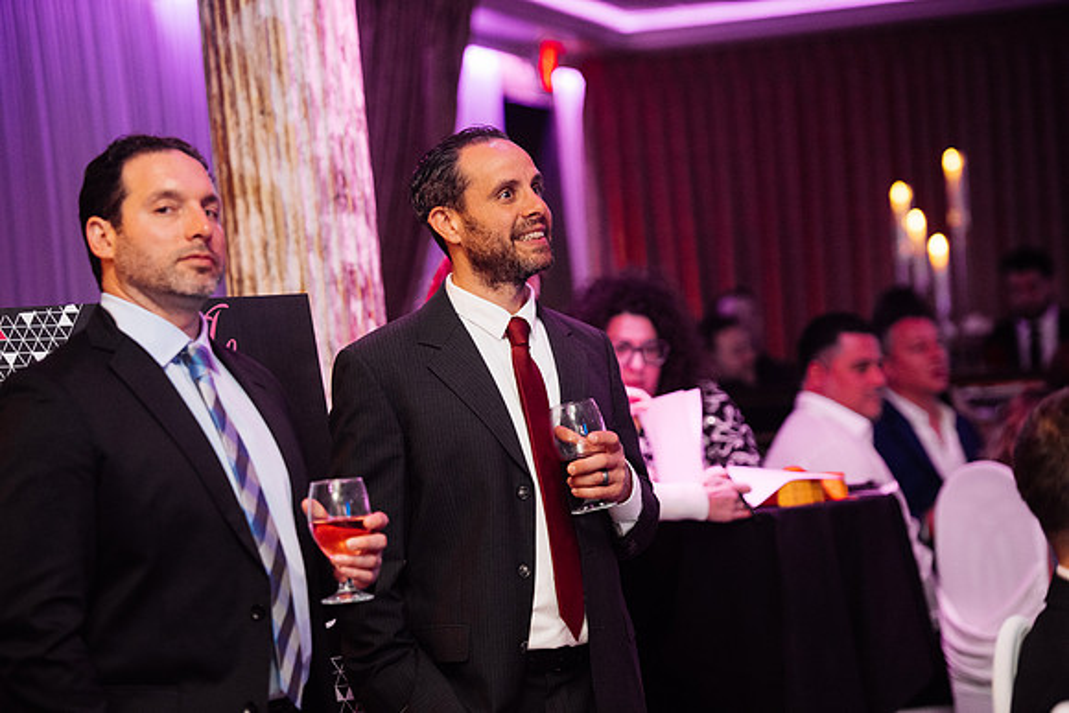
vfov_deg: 11.8
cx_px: 534
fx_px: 3445
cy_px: 356
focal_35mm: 116
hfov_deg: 17.6
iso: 3200
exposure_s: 1/200
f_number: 2.8
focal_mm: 116
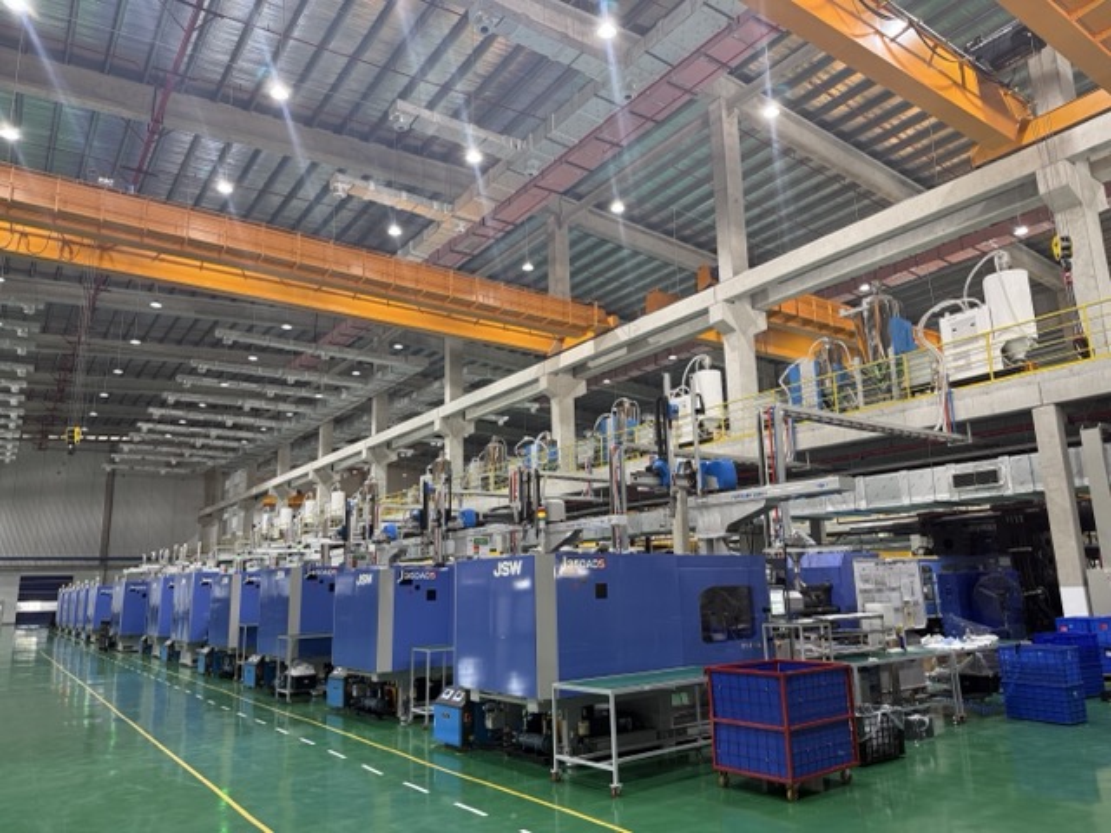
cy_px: 416
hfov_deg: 71.6
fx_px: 770
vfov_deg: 56.8
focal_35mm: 24
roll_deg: +1.8
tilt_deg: +12.9
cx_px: 556
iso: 200
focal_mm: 6.76
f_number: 1.78
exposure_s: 1/87
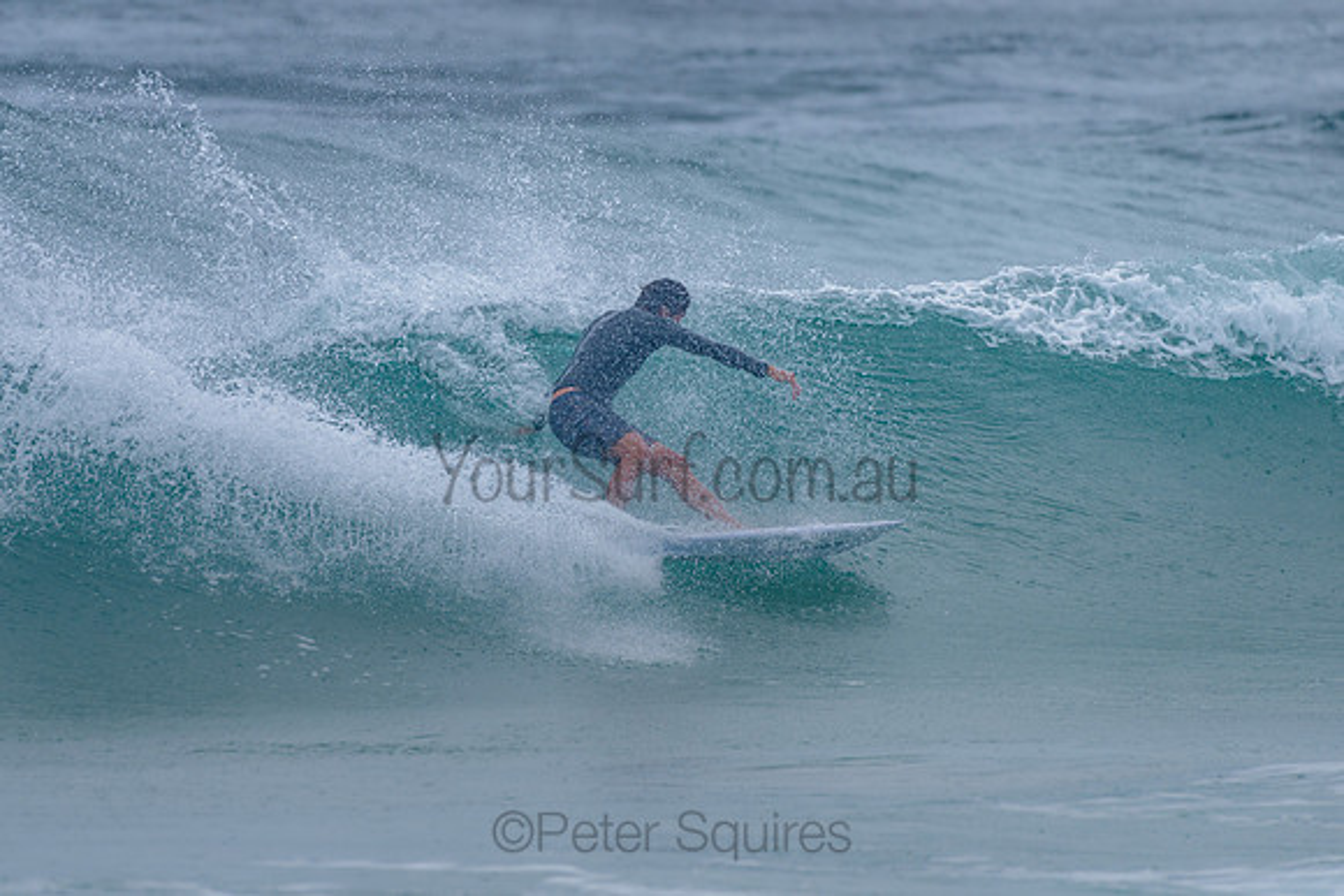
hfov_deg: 3.4
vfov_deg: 2.2
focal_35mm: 613
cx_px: 538
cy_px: 353
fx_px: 22879
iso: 450
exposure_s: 1/2000
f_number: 5.6
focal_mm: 500
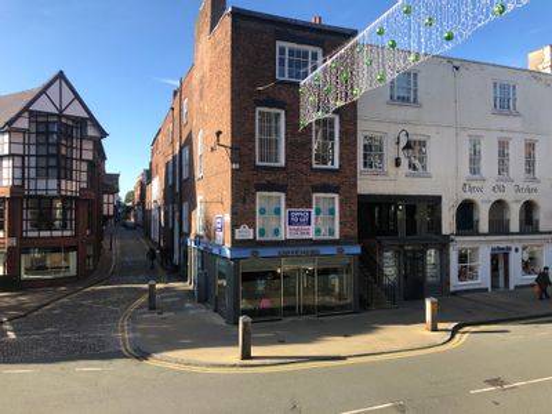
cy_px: 207
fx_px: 446
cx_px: 276
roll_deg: +0.6
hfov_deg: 63.4
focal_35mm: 28
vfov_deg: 49.7
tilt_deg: +1.9
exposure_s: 1/716
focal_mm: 4
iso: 20
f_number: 1.8
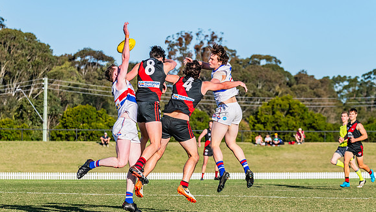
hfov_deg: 9.2
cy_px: 100
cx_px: 188
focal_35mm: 235
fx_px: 2343
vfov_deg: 5.2
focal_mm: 220
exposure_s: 1/1600
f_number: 10
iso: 800
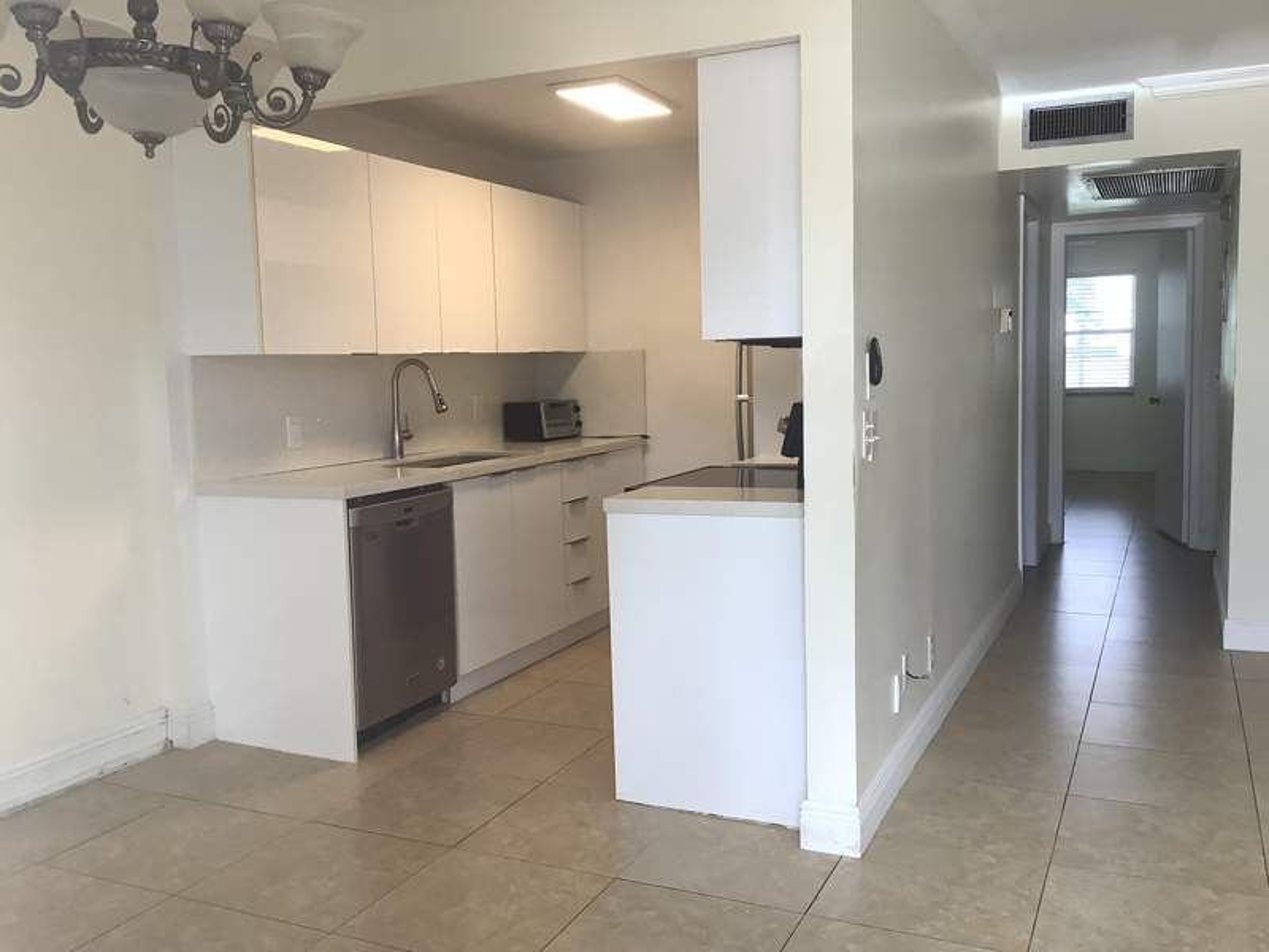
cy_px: 476
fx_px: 1136
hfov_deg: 58.4
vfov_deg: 45.4
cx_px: 634
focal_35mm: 31
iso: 80
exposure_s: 1/100
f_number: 2.4
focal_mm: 3.3
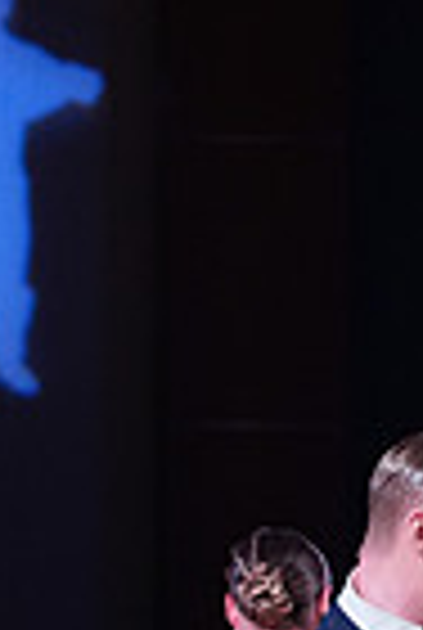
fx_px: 6085
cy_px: 860
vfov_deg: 5.9
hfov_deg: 3.9
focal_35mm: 347
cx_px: 772
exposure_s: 1/250
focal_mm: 84
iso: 2500
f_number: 5
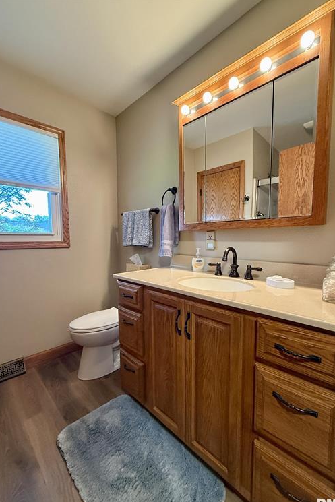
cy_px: 257
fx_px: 209
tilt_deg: -4.0
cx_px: 174
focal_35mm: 15
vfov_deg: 100.4
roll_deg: -1.1
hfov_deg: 77.3
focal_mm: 2.22
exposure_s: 1/60
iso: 400
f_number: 2.2
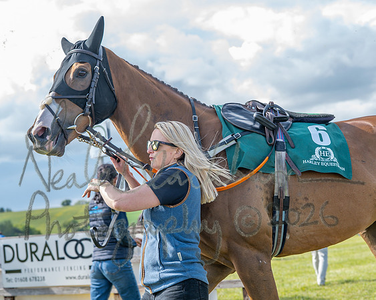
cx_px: 188
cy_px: 126
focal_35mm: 74
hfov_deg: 25.6
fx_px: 826
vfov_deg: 20.6
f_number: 4.5
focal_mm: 53
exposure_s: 1/480
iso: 200
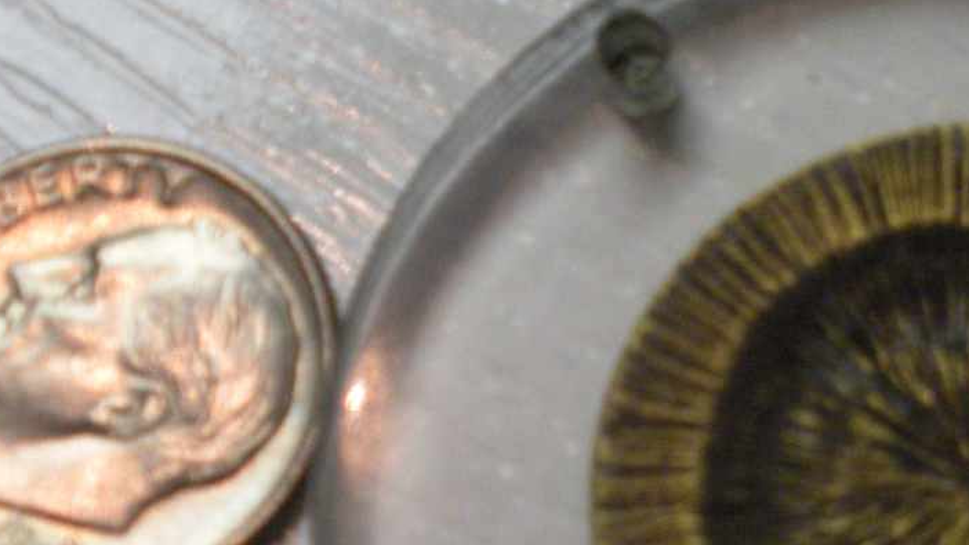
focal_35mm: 121
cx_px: 820
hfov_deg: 17.5
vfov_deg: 10.0
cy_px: 417
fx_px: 3109
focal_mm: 9.1
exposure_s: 1/71.7
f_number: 4.4
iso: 334
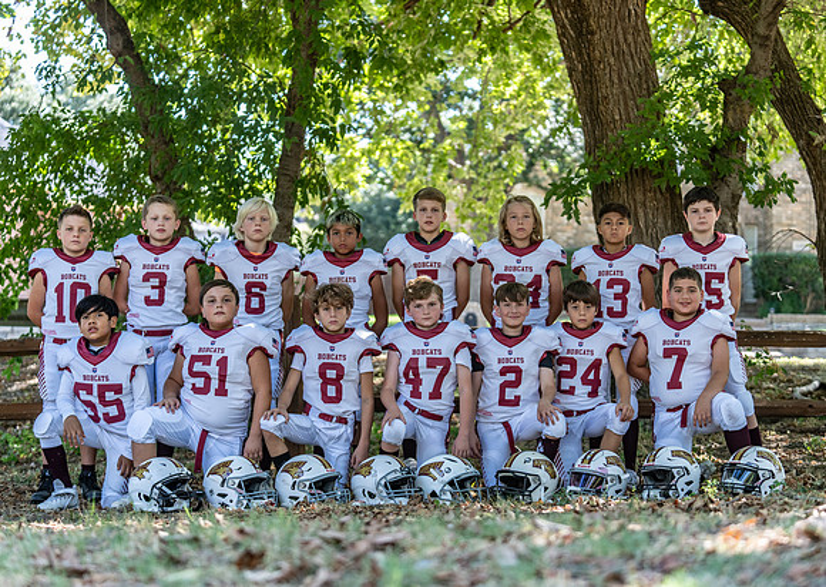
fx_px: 1759
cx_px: 415
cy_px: 300
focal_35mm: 75
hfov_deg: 26.4
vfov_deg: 18.9
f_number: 2.8
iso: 320
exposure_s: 1/320
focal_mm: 70
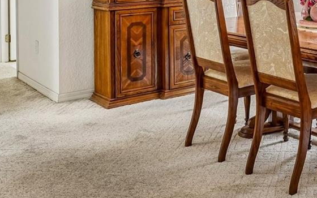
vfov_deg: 19.0
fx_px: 553
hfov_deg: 29.8
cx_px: 319
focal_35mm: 64
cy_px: -49
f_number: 9
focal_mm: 22
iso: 400
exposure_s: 1/30
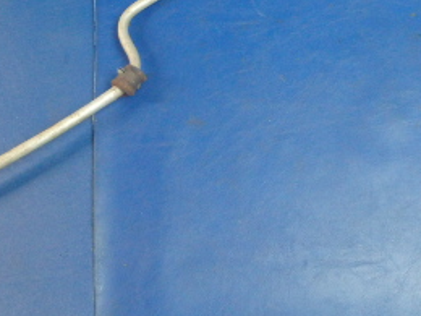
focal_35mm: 69
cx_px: 212
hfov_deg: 28.2
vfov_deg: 20.6
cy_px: -3
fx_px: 839
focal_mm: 5
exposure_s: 1/30
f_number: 3.9
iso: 500
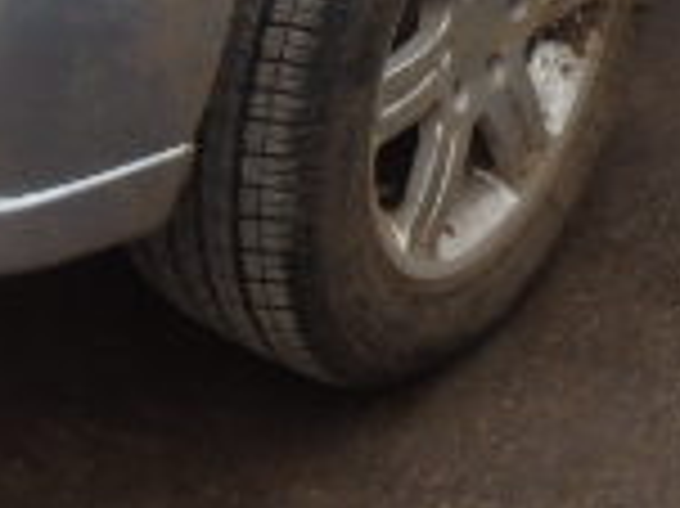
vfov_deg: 11.2
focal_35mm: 119
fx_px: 2336
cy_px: -517
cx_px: 203
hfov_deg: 16.5
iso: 125
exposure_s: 1/125
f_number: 3.9
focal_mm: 5
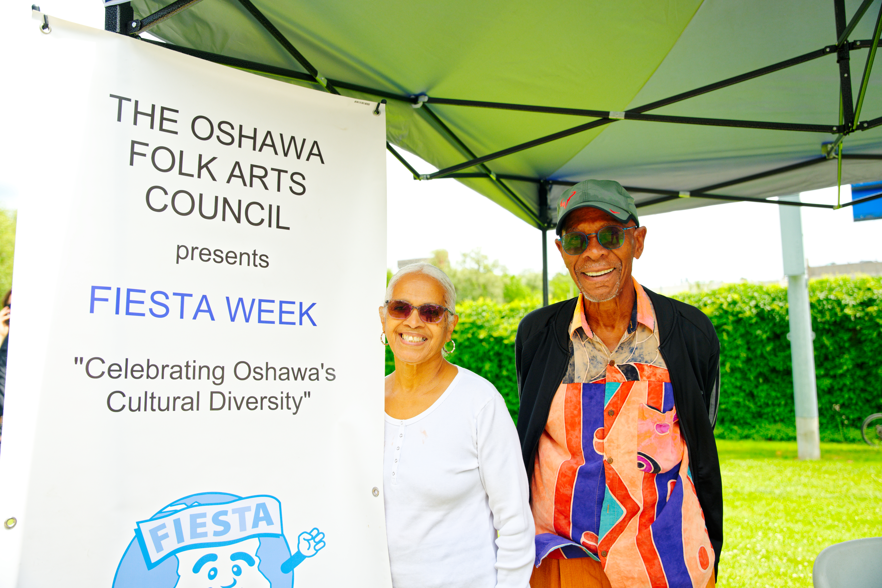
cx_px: 441
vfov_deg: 43.5
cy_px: 294
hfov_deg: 61.8
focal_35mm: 30
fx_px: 737
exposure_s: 1/160
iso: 200
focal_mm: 30.1
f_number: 3.5
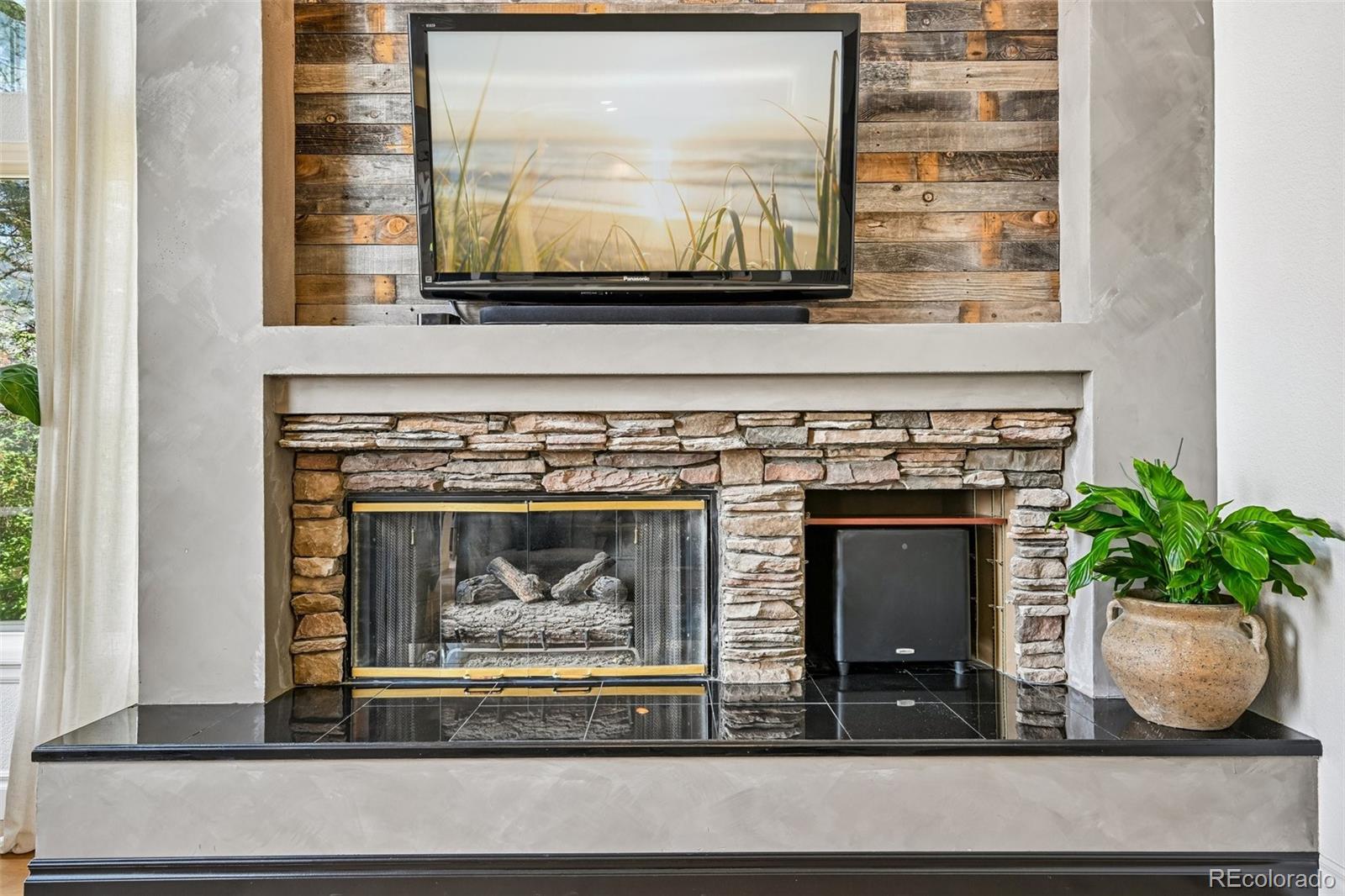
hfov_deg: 78.6
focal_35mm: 22
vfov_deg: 57.2
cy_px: 448
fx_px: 822
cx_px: 672
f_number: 11
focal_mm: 22
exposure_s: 1/13
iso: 400
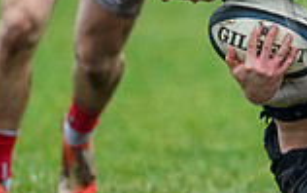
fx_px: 14795
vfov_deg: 0.7
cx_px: 564
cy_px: -30
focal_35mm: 1767
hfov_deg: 1.2
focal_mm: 400
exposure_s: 1/2000
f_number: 3.5
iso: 4000
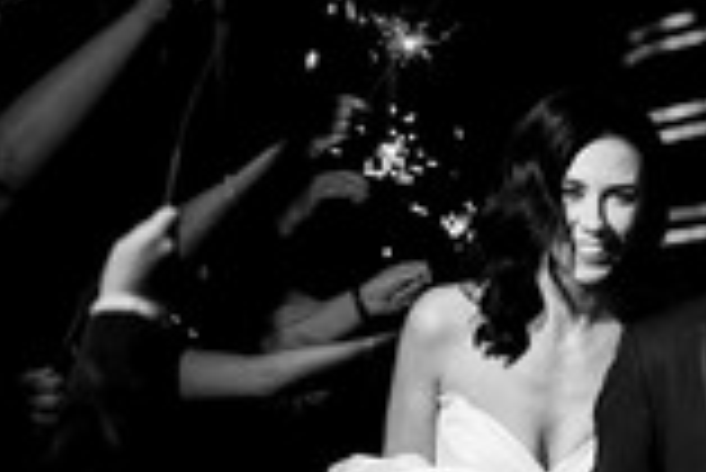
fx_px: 5005
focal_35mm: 255
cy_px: 434
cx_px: 850
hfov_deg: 8.0
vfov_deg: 5.4
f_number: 2.8
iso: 250
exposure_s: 1/125
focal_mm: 100
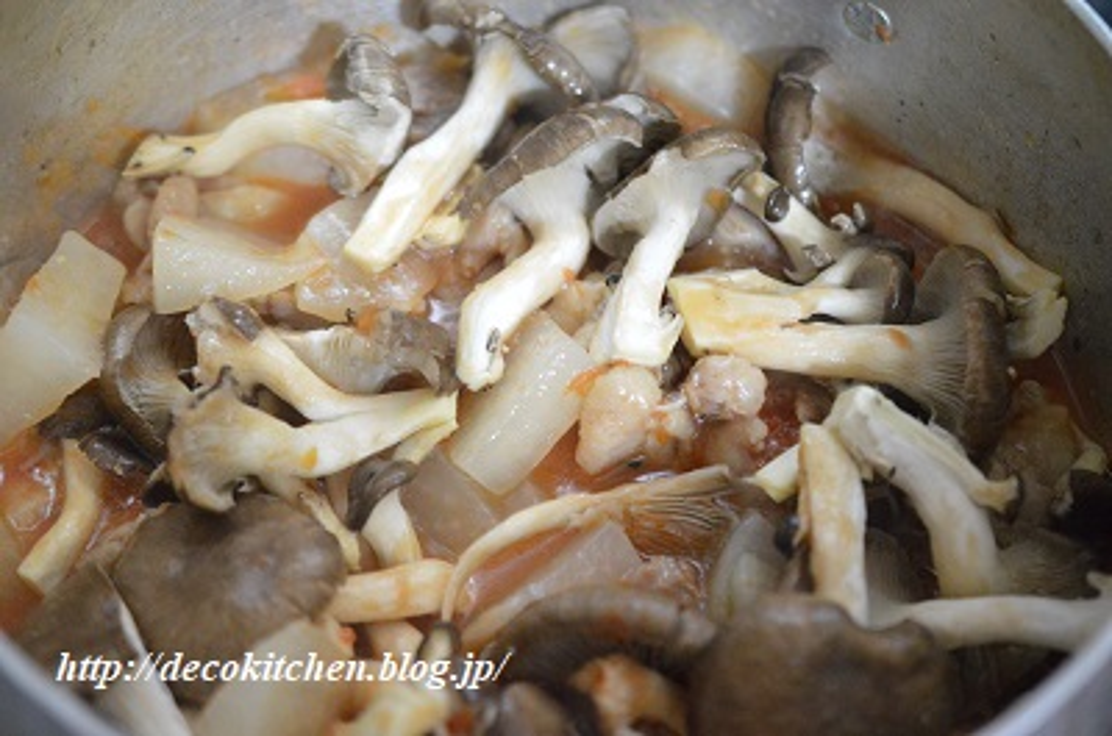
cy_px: 368
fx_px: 1850
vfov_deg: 22.5
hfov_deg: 33.5
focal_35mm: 60
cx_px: 556
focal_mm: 40
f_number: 3
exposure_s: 1/60
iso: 4500
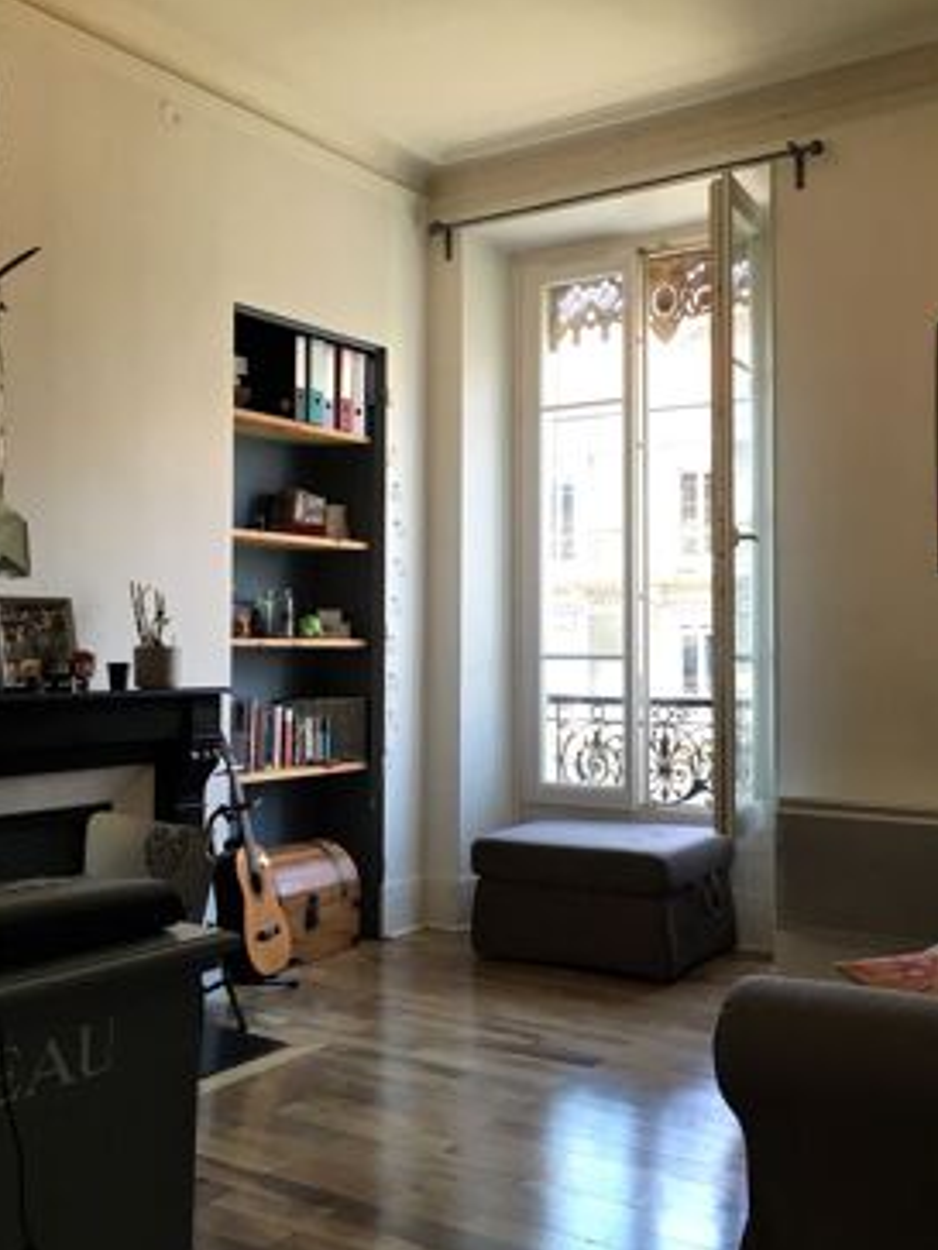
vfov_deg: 53.9
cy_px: 596
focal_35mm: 34
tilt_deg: +2.6
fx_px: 1228
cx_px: 539
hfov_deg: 41.7
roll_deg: +1.8
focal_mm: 4.15
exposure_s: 1/33
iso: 32
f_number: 2.2
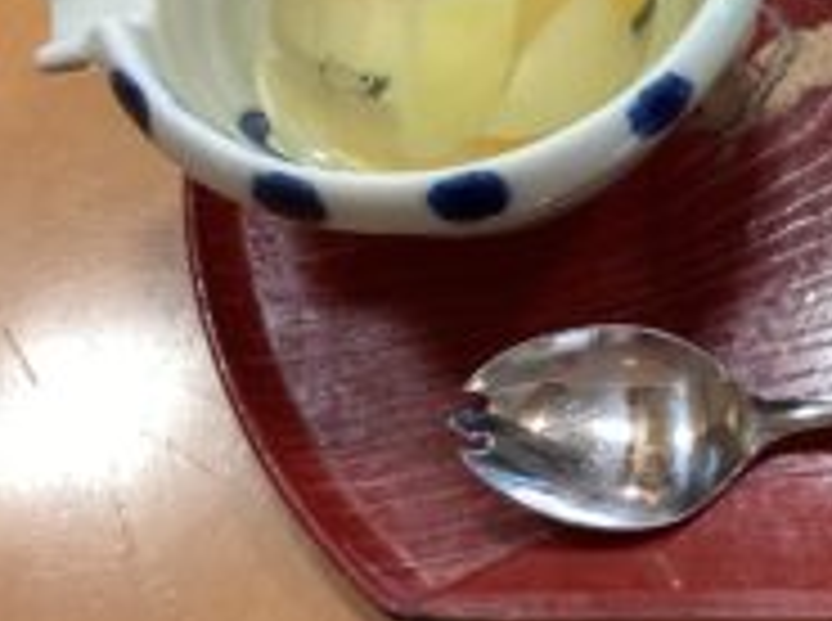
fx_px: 1511
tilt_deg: -62.3
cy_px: 97
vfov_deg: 22.8
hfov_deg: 28.8
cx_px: 839
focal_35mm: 63
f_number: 2.4
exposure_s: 1/50
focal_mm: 3.3
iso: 160
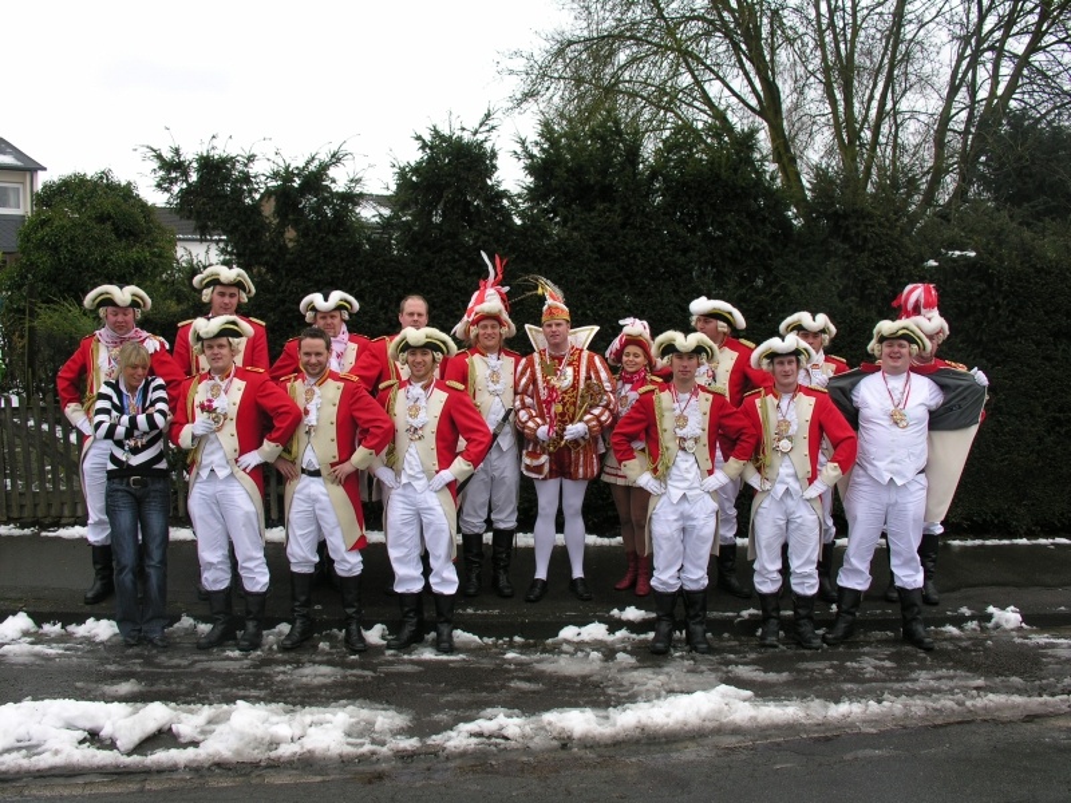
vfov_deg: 40.7
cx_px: 536
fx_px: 1083
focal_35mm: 35
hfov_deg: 52.6
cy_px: 402
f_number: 4
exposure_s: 1/76.5
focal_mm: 8.9
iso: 50
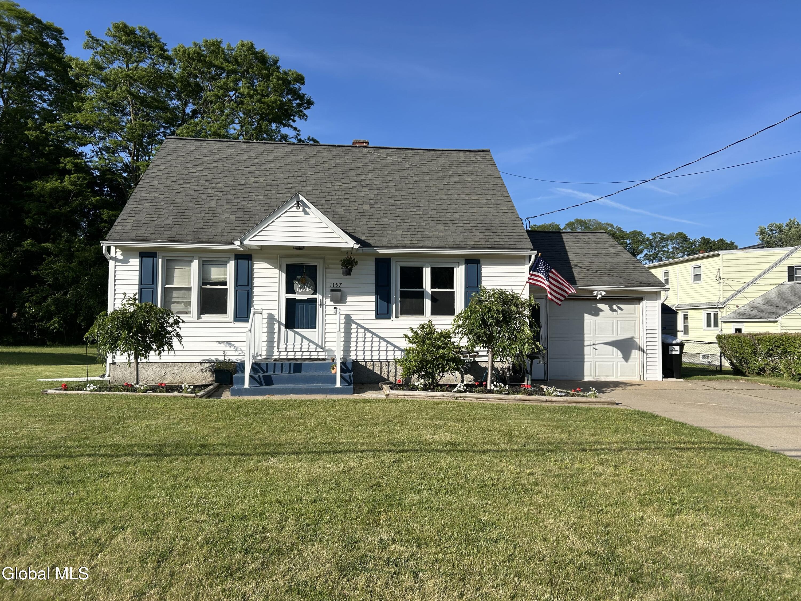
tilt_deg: +2.3
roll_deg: -0.5
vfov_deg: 53.1
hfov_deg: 67.3
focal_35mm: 26
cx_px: 400
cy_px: 300
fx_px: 602
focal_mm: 5.7
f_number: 1.5
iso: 50
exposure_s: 1/4444
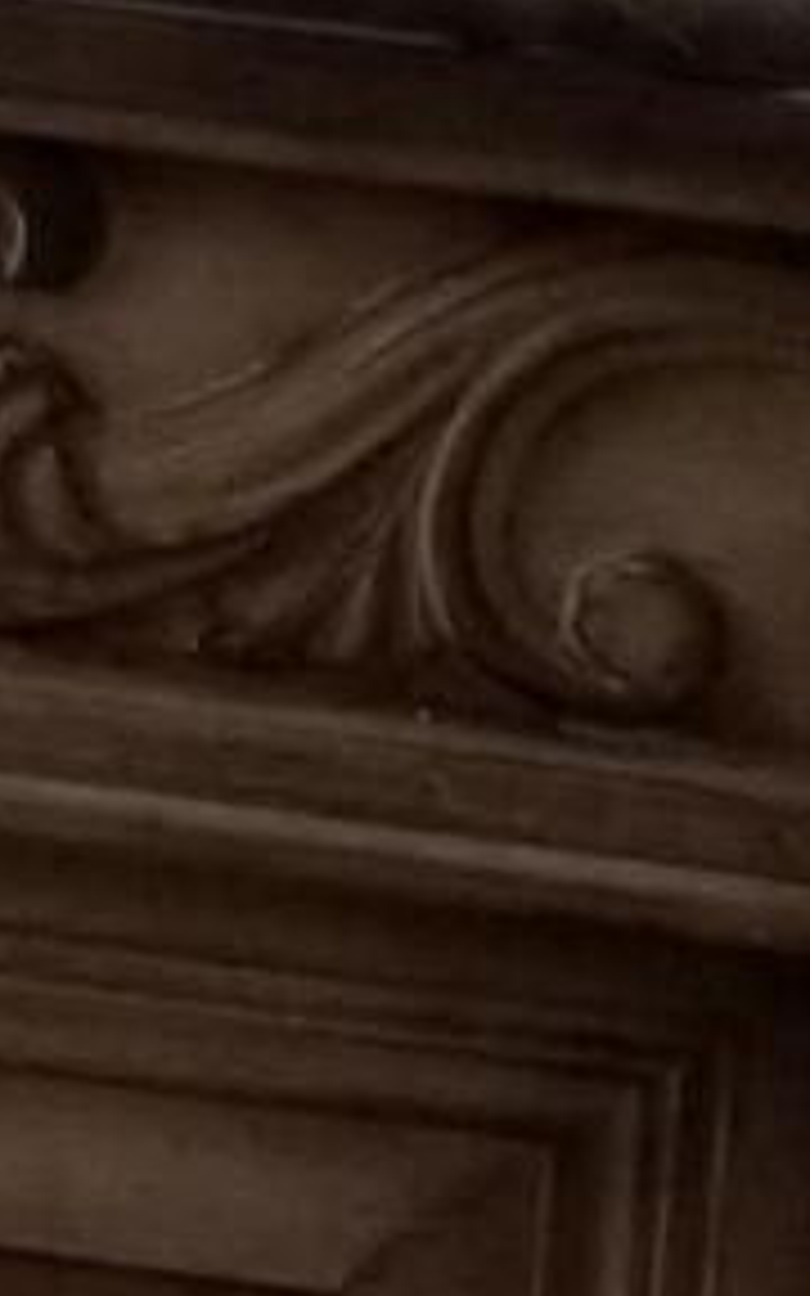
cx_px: -3114
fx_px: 9748
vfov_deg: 6.9
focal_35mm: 276
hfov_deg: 4.2
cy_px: -2367
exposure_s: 1/60
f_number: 1.7
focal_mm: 4.25
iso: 100
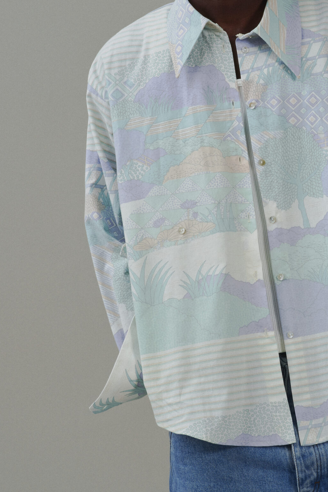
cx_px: 265
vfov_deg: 11.8
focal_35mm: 174
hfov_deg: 7.9
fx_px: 2376
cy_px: 194
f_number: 10
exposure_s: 1/125
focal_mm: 105
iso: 200
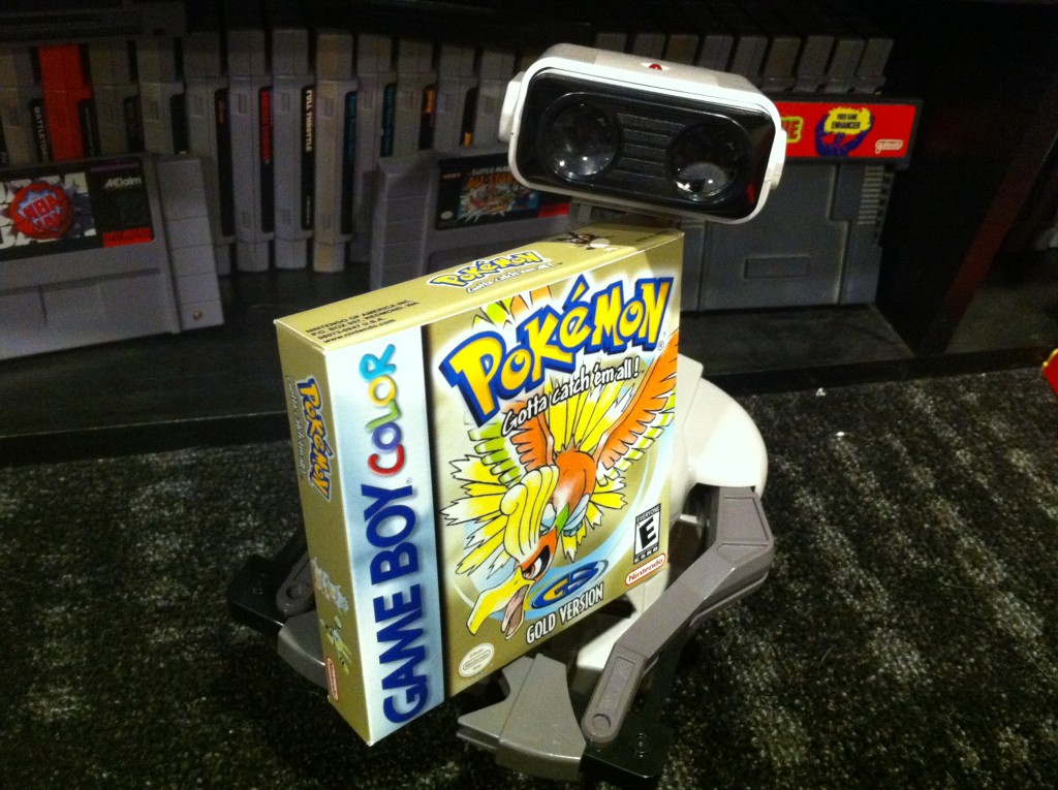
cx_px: 529
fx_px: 1068
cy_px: 395
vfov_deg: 40.6
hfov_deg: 52.7
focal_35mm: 35
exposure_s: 1/15
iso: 800
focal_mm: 3.85
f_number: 2.8
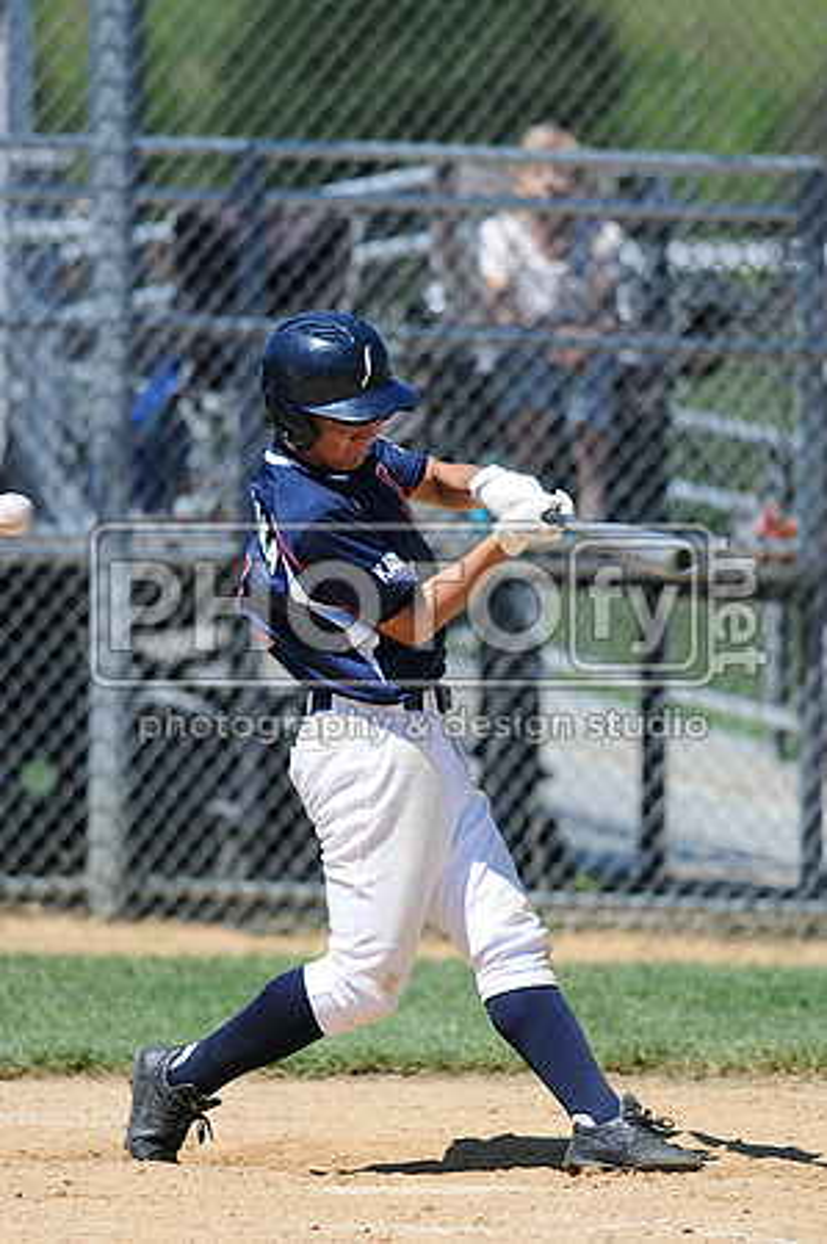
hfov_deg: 3.0
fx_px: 15541
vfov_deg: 4.6
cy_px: 622
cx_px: 414
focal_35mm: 450
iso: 200
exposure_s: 1/1600
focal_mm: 300
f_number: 4
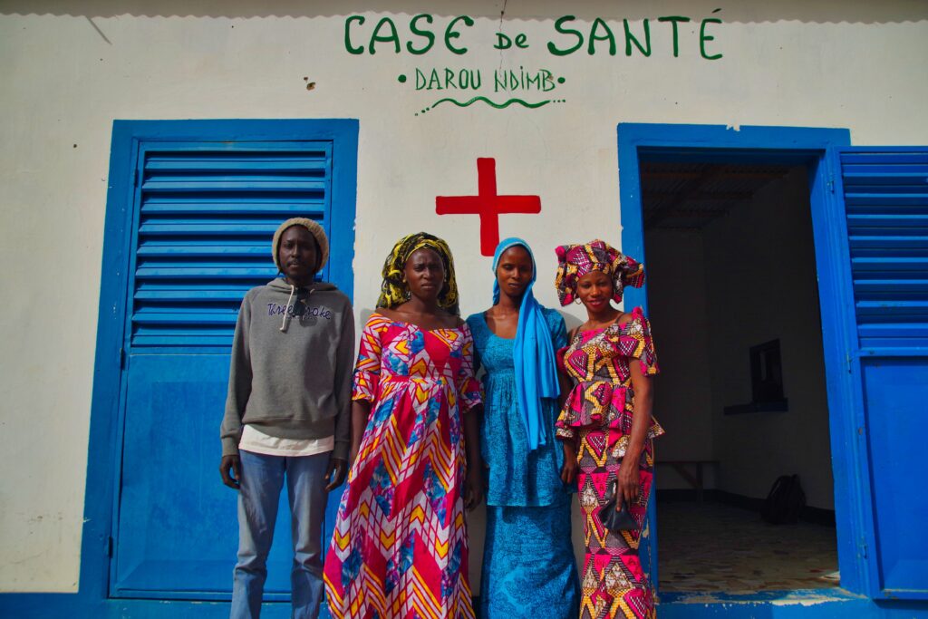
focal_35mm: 27
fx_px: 696
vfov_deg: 47.9
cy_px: 310
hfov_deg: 67.4
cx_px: 464
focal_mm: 18
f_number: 5
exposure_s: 1/1000
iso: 200
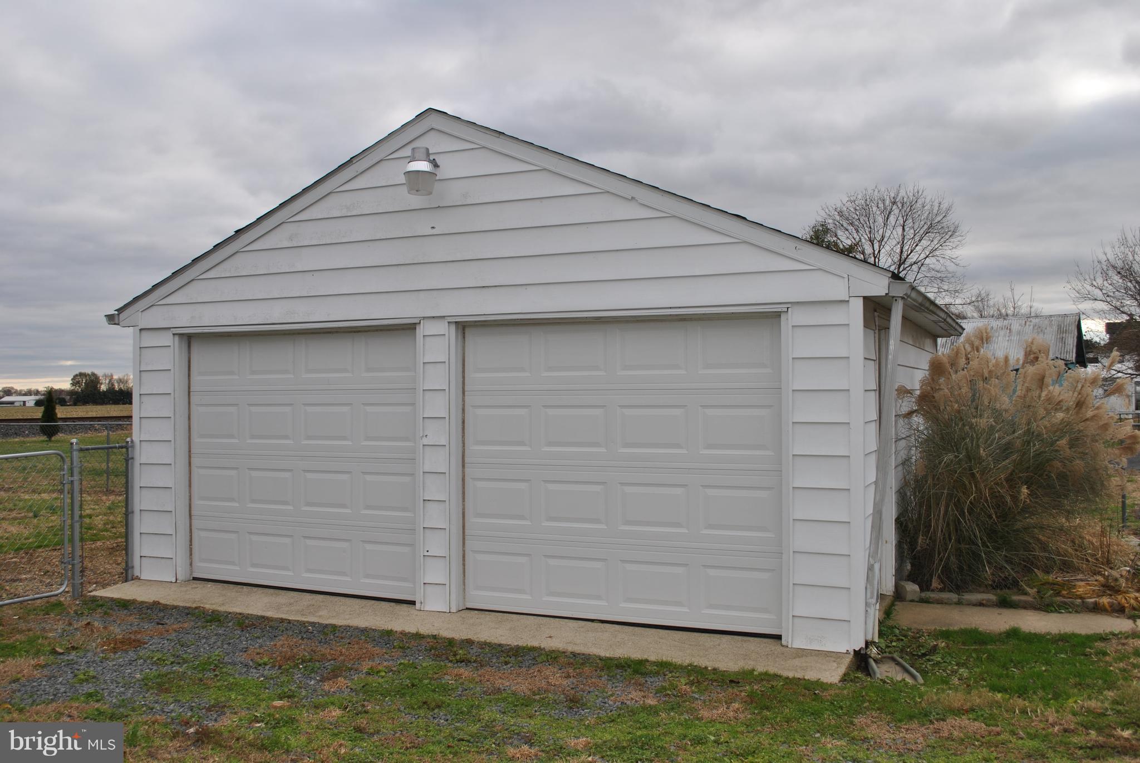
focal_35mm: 33
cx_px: 570
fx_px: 1046
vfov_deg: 40.1
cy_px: 382
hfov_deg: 57.2
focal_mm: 22
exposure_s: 1/200
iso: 100
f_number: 6.3
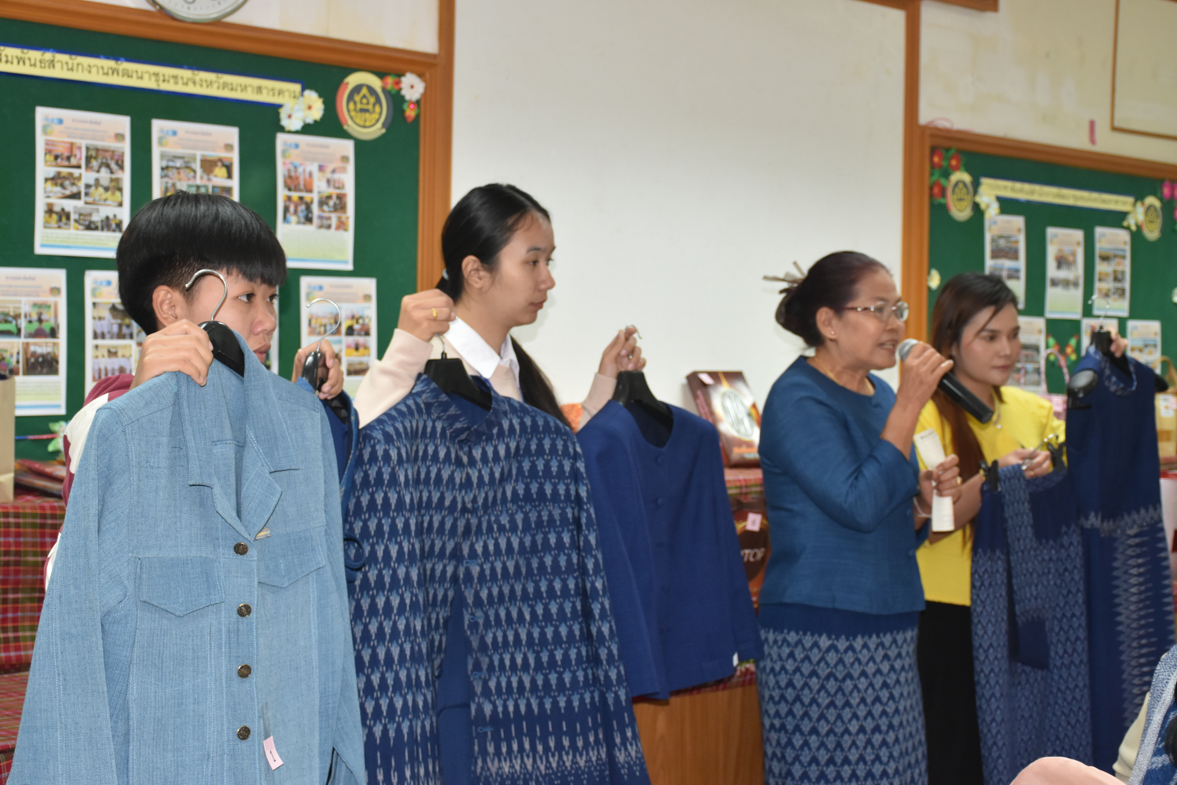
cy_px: 402
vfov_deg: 24.8
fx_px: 1782
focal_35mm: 55
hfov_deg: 36.5
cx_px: 605
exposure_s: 1/80
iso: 800
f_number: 4.5
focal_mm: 35
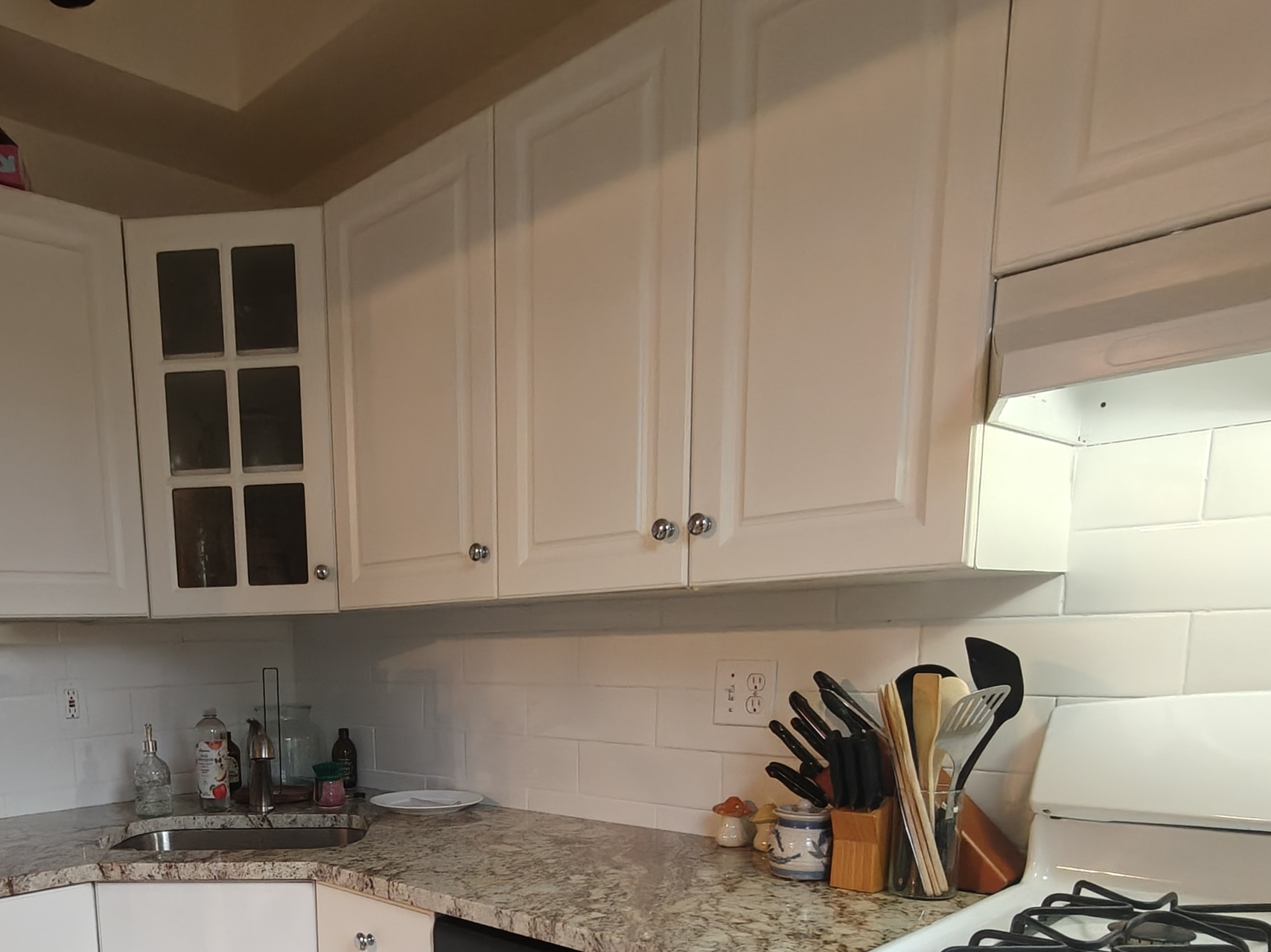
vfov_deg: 46.6
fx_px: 991
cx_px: 375
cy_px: 846
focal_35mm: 27
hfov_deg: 62.8
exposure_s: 1/120
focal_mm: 2.3
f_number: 2
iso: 1000
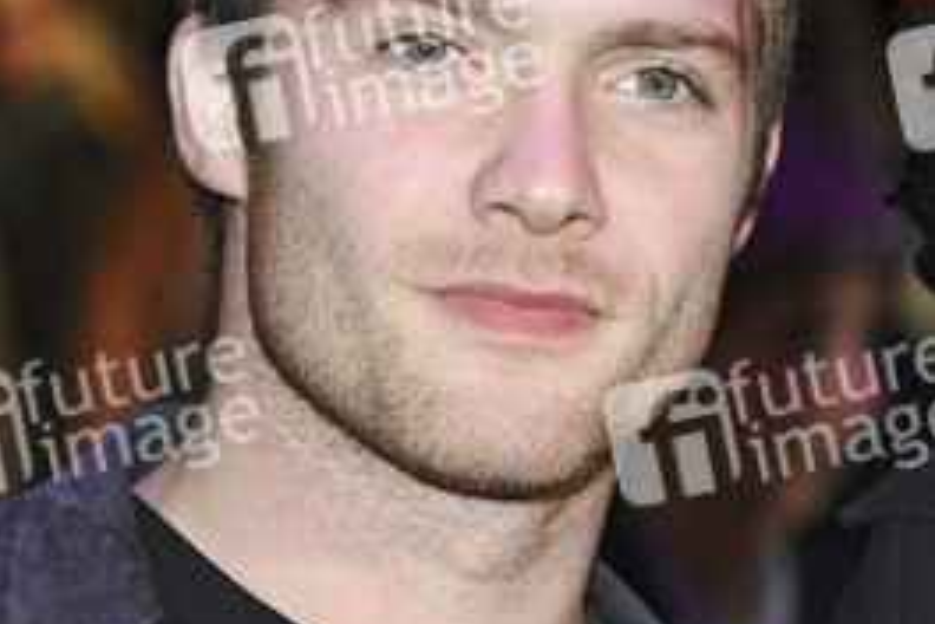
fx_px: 5895
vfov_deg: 6.1
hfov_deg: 9.1
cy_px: 245
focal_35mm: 227
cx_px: 466
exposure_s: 1/200
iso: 400
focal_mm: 100
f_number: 5
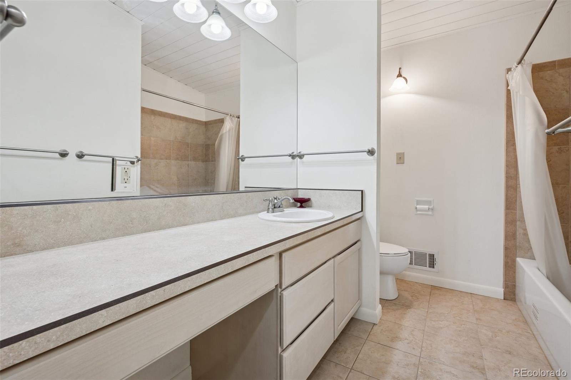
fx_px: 254
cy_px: 190
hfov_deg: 96.7
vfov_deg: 73.7
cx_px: 286
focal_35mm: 16
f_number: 11
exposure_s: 1/2
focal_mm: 16
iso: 100
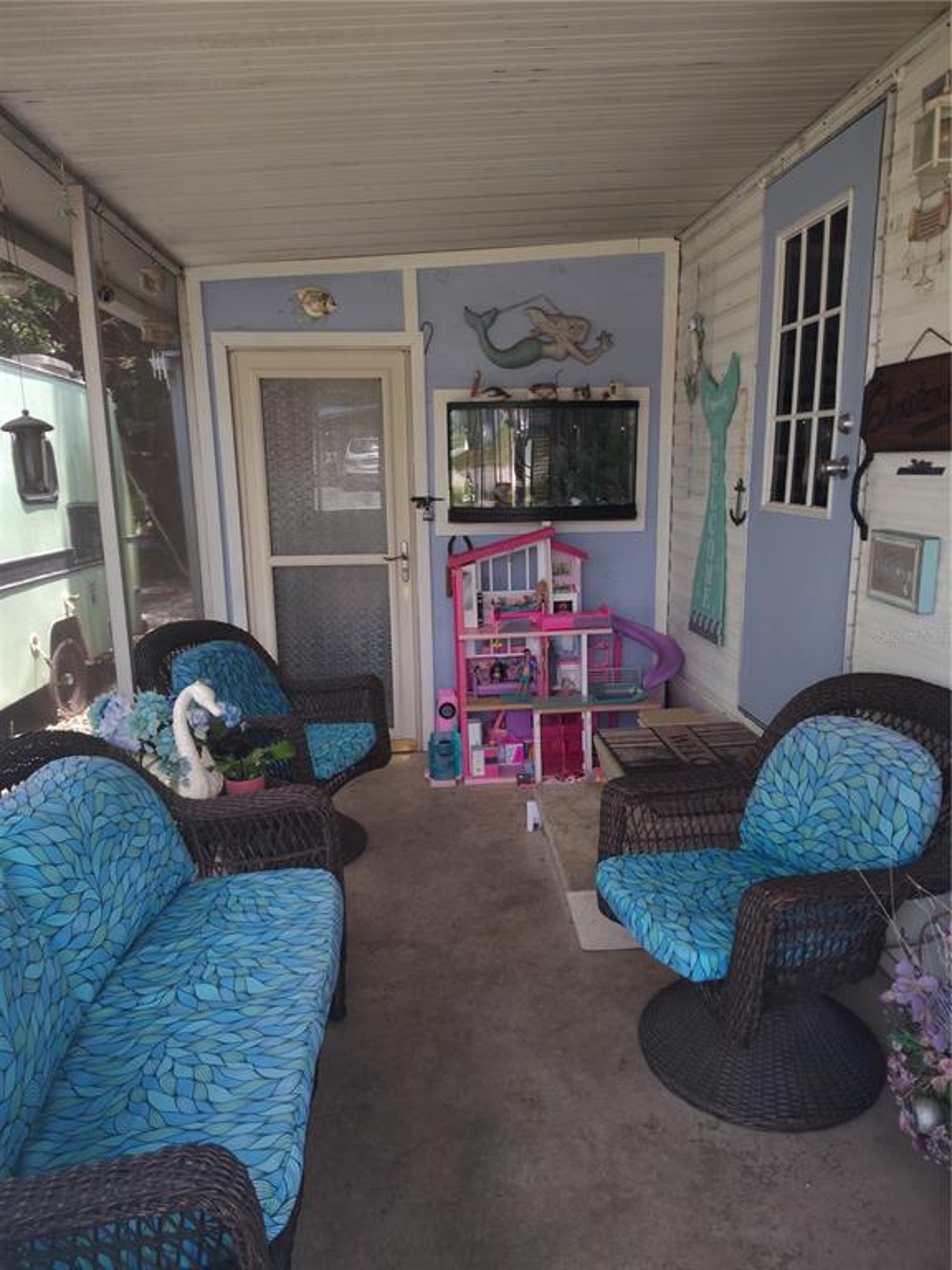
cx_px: 476
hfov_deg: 56.8
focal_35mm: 24
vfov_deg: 71.6
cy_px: 635
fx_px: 880
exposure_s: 1/127
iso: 100
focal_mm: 5.56
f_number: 1.8
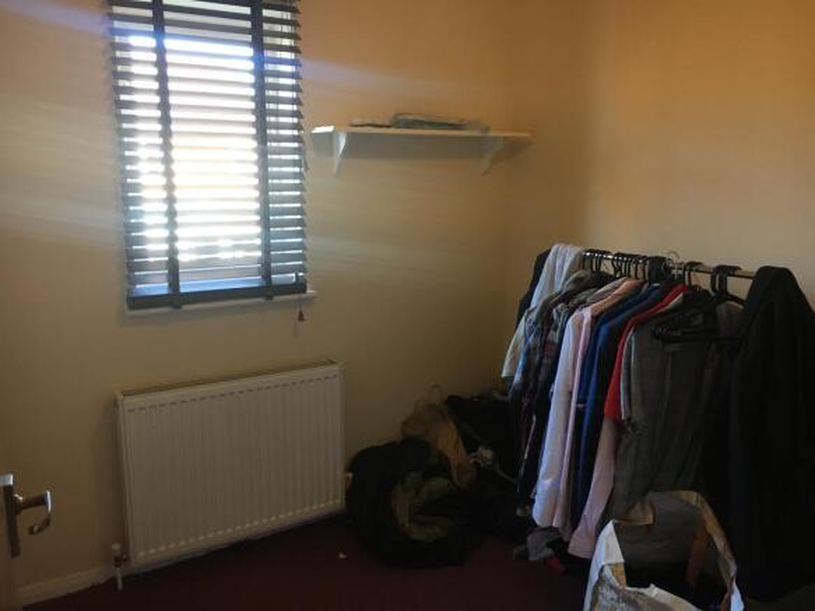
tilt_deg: -10.4
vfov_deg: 48.2
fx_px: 683
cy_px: 306
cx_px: 408
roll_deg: -0.2
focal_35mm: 29
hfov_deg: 61.7
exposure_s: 1/33
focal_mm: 4.15
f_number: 2.2
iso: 125
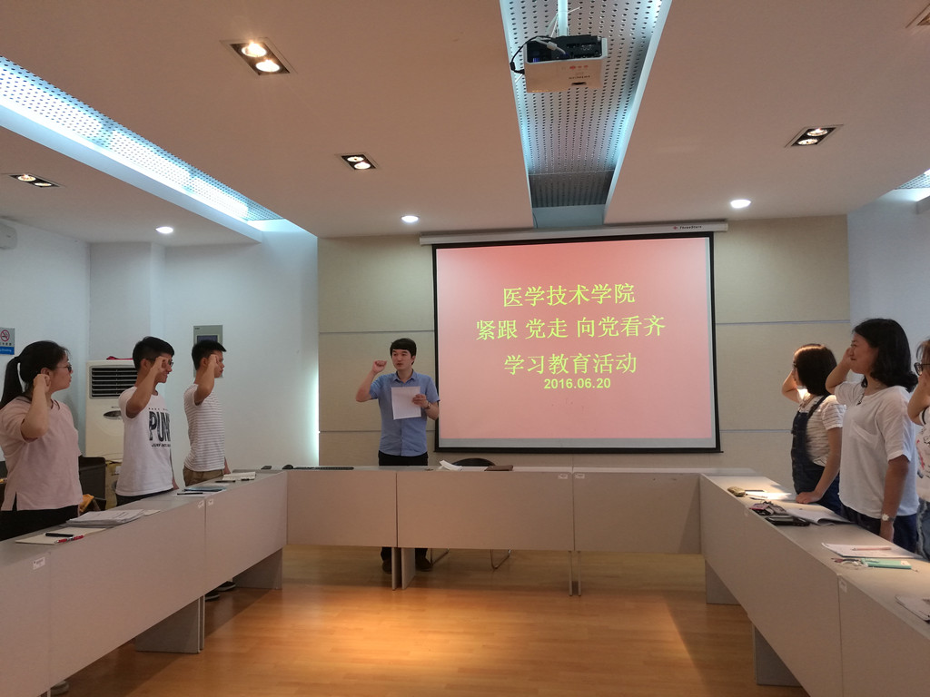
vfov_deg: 51.4
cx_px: 465
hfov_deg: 65.3
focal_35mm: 27
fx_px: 725
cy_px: 348
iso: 160
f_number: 2
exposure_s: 1/33.3
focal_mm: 4.04
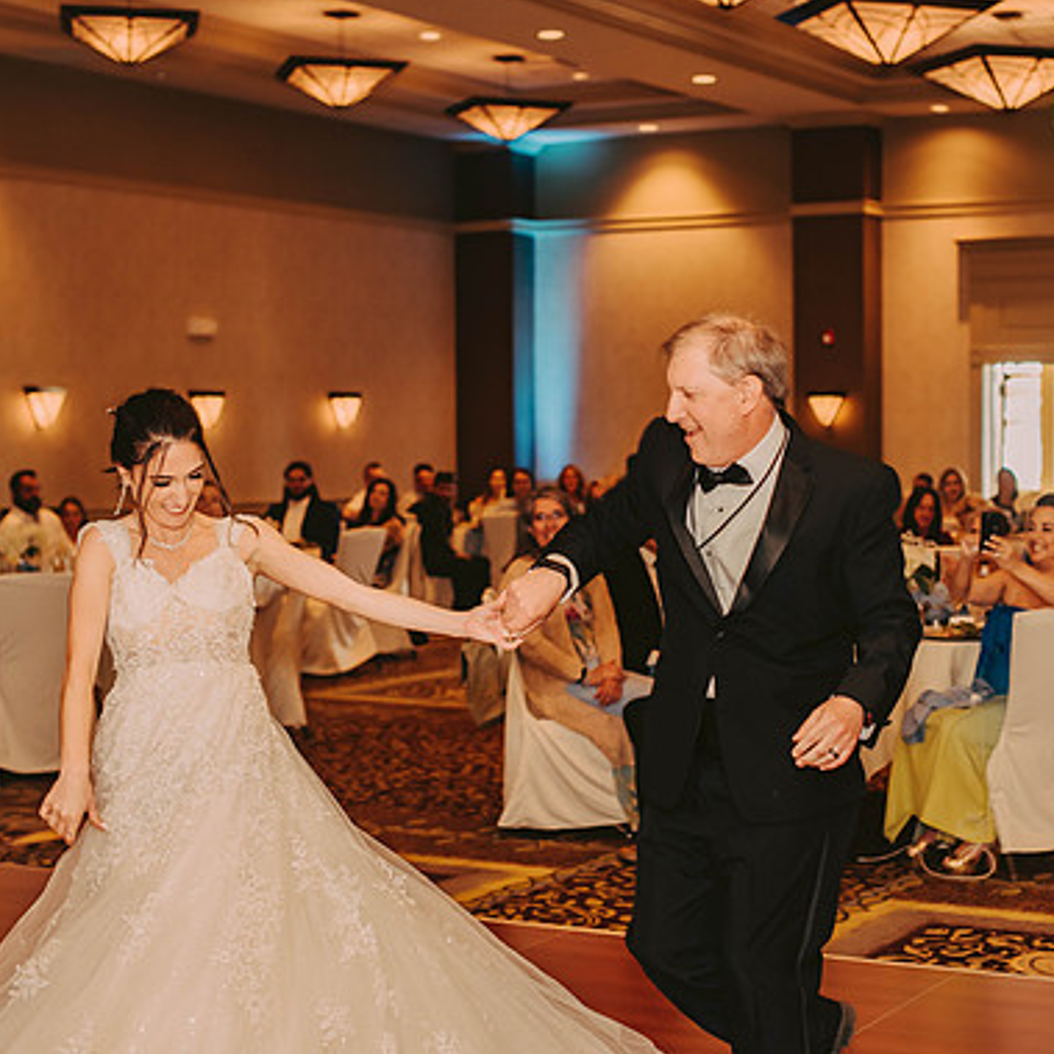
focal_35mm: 65
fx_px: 2239
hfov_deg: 26.4
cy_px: 524
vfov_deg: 26.5
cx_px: 690
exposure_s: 1/125
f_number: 2.5
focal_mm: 50
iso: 800
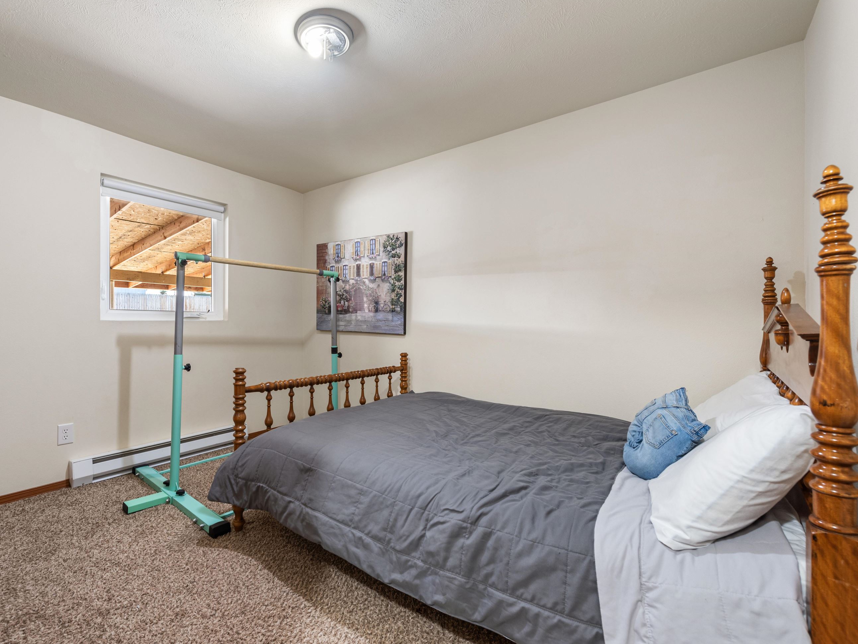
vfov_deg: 78.1
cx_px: 366
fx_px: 397
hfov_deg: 93.8
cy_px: 326
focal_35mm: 16
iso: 320
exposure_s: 1
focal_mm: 14
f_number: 8
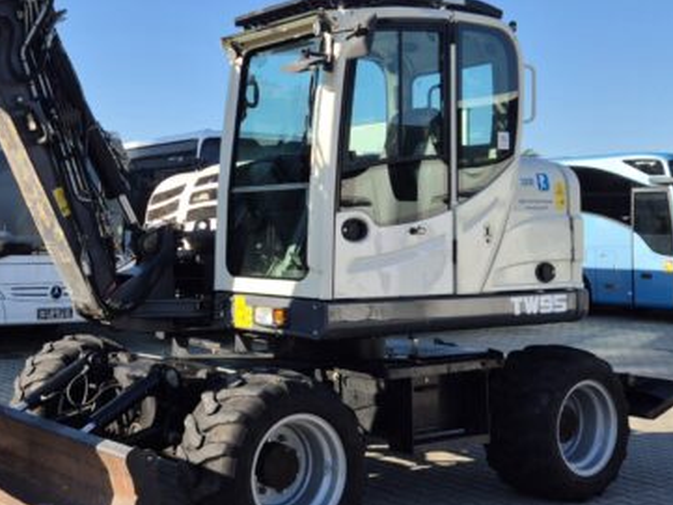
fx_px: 992
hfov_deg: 36.2
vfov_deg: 28.5
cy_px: 212
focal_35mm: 51
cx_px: 130
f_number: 1.8
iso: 25
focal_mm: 5.4
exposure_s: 1/1111
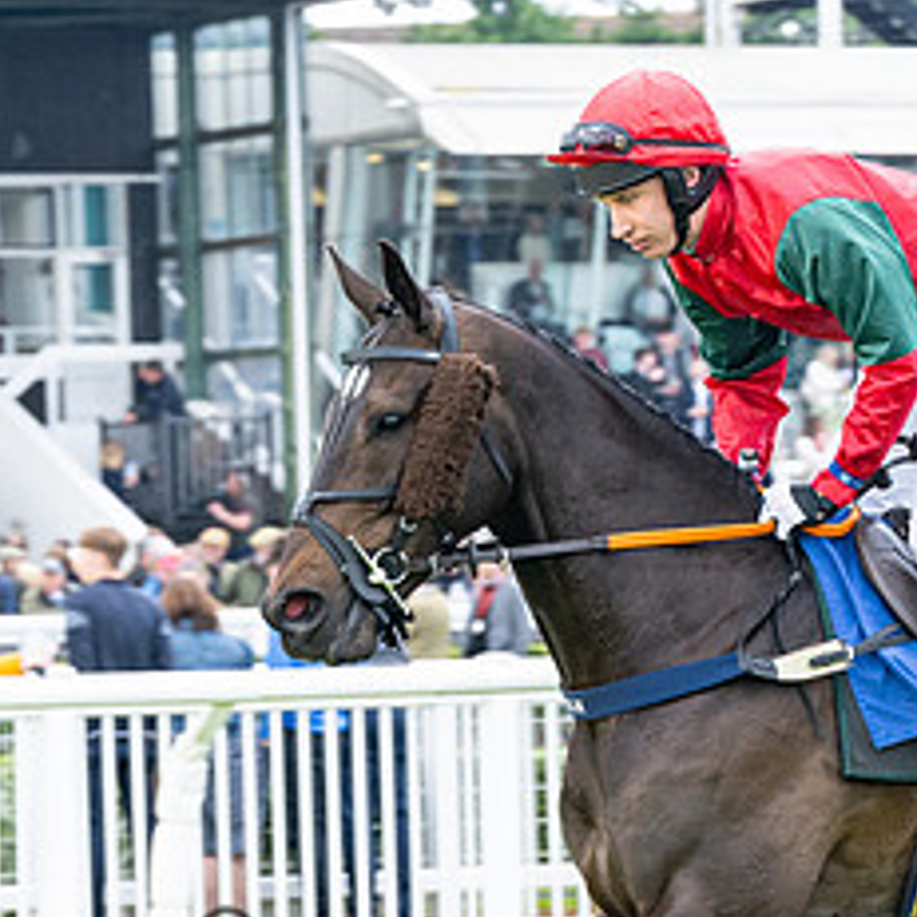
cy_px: 791
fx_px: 7882
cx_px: 651
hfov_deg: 6.7
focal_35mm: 263
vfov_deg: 6.6
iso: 400
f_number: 4
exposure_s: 1/400
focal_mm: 70
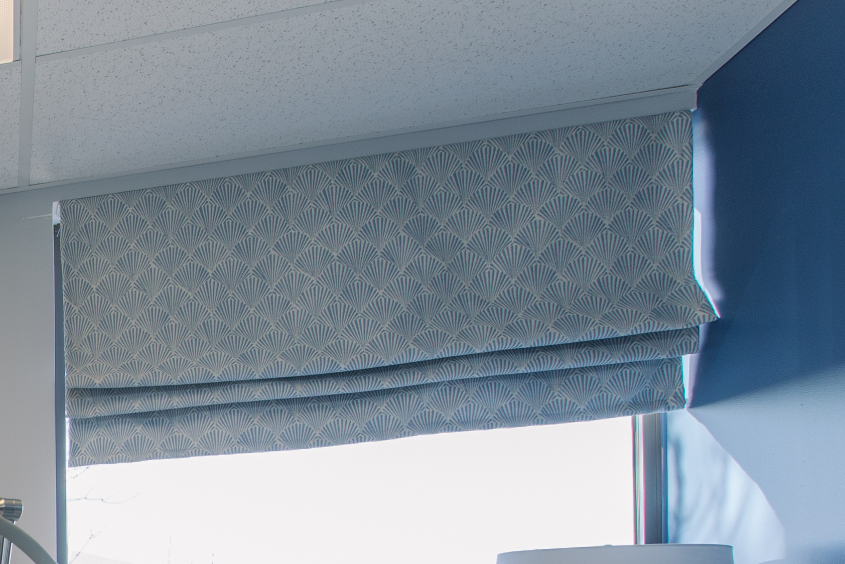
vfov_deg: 24.4
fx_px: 1174
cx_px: -419
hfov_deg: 27.5
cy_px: 686
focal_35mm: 50
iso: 200
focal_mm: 14
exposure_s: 1/13
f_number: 9
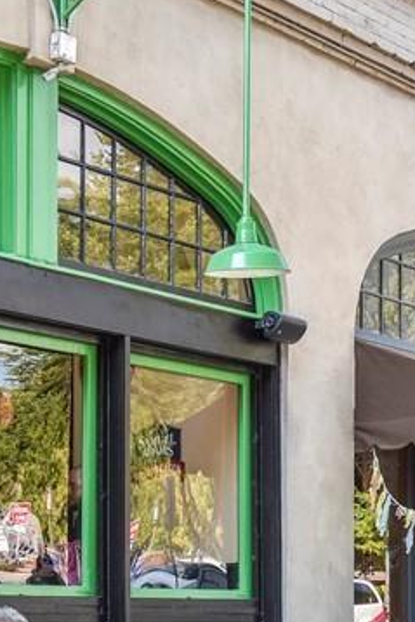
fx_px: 1676
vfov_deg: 21.0
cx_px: 322
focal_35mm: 97
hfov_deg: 14.1
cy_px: 370
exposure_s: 1/125
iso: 1250
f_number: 5.6
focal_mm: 32
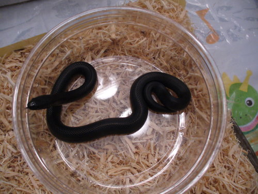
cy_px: 97
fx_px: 276
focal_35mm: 37
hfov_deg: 50.1
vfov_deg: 38.7
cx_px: 129
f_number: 2.8
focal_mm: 6.1
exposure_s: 1/15
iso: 200
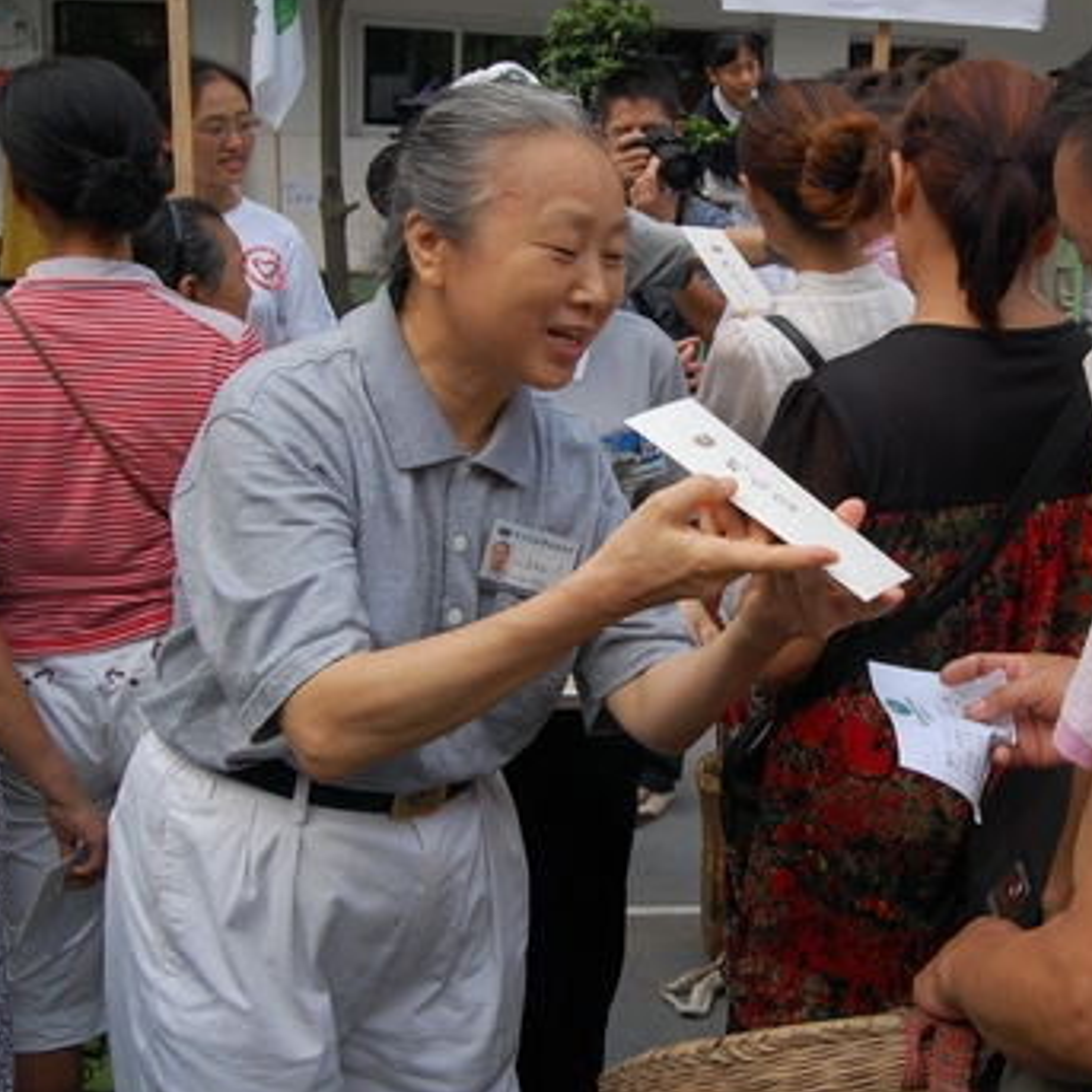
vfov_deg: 34.7
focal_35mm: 49
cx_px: 786
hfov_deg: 34.1
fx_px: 1749
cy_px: 541
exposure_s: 1/400
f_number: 10
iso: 800
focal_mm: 24
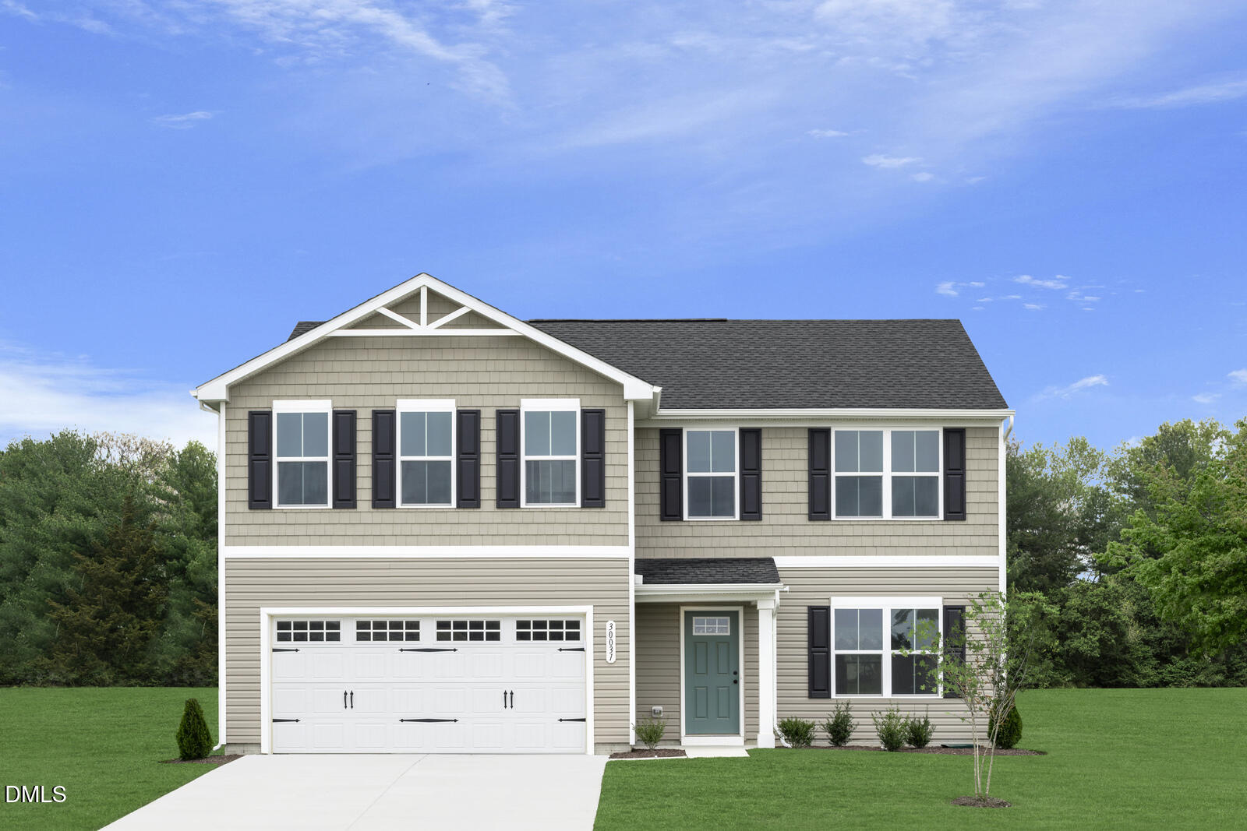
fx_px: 1559
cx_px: 624
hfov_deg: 43.6
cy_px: 416
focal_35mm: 45
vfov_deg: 29.9
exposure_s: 1/40
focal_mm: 45
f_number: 11
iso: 100
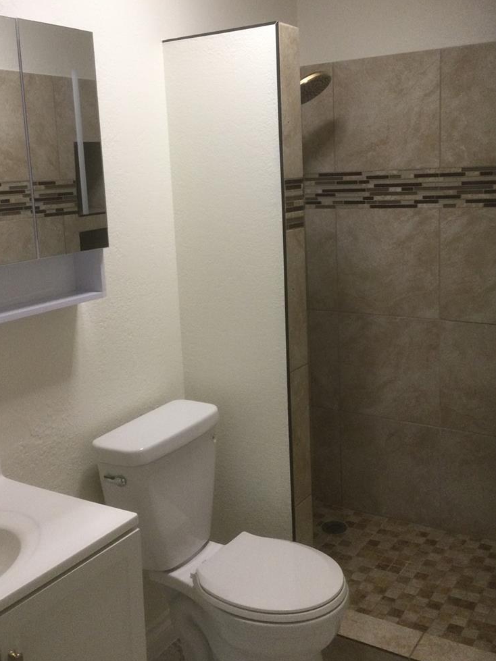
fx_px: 726
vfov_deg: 48.8
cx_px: 258
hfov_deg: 37.7
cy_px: 280
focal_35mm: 38
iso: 64
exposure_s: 1/30
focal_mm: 3.3
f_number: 2.4
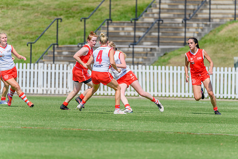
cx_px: 131
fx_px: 4381
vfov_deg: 2.1
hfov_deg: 3.1
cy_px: 84
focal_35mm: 663
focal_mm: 600
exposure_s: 1/2000
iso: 800
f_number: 8
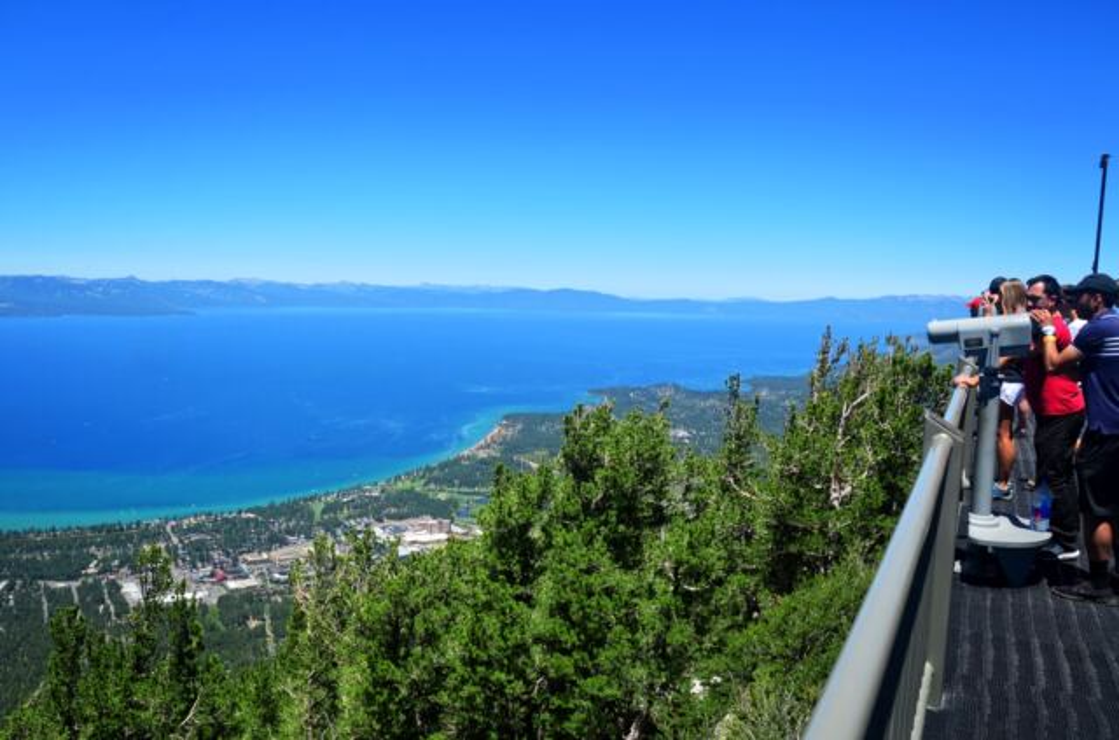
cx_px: 560
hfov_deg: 62.1
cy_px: 370
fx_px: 930
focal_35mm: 30
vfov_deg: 43.4
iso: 100
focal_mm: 20
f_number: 11
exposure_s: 1/125
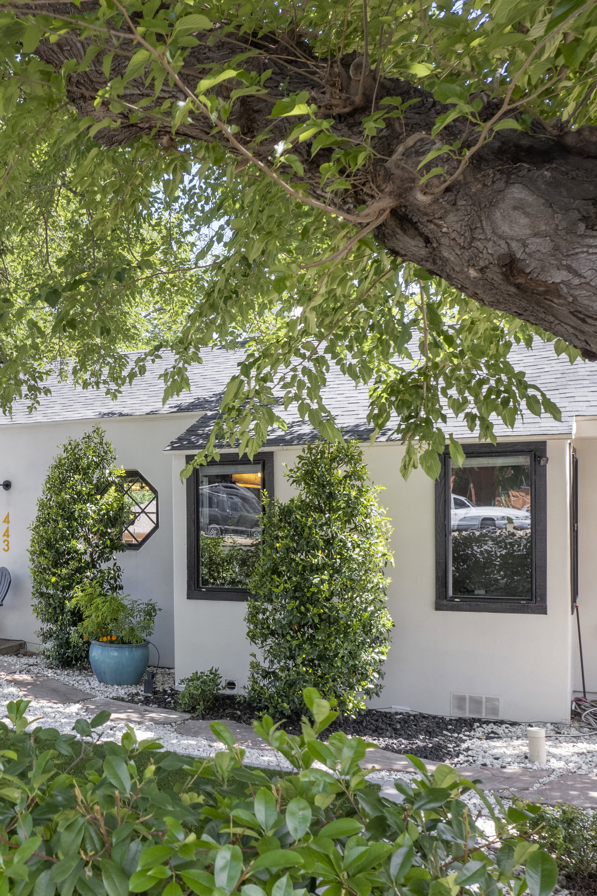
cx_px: 29
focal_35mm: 35
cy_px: 465
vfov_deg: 54.4
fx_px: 871
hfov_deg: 35.0
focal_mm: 8.38
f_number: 2.8
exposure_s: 1/15
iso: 110
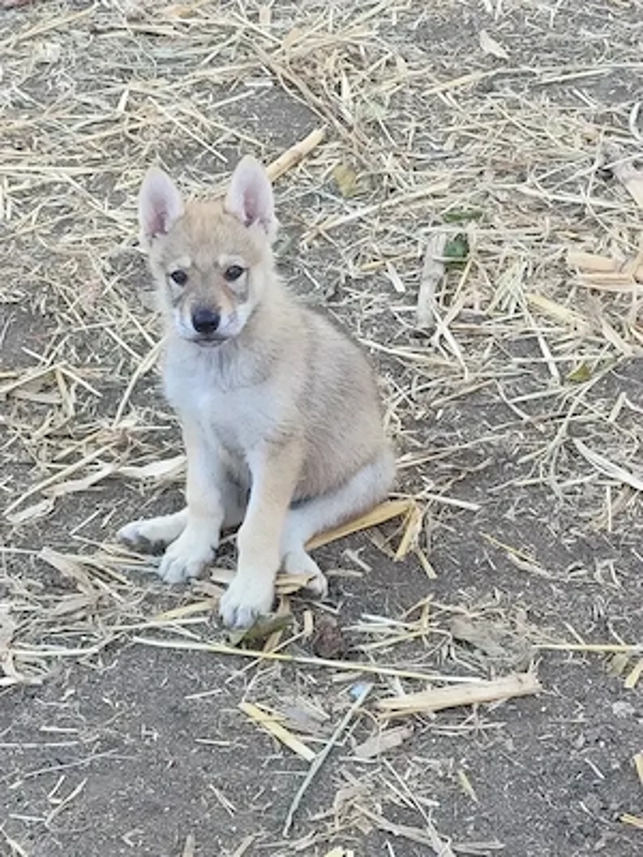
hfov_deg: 14.8
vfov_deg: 19.6
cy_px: 428
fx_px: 2477
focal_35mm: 100
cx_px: 322
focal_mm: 7.1
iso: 179
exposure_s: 1/101
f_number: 2
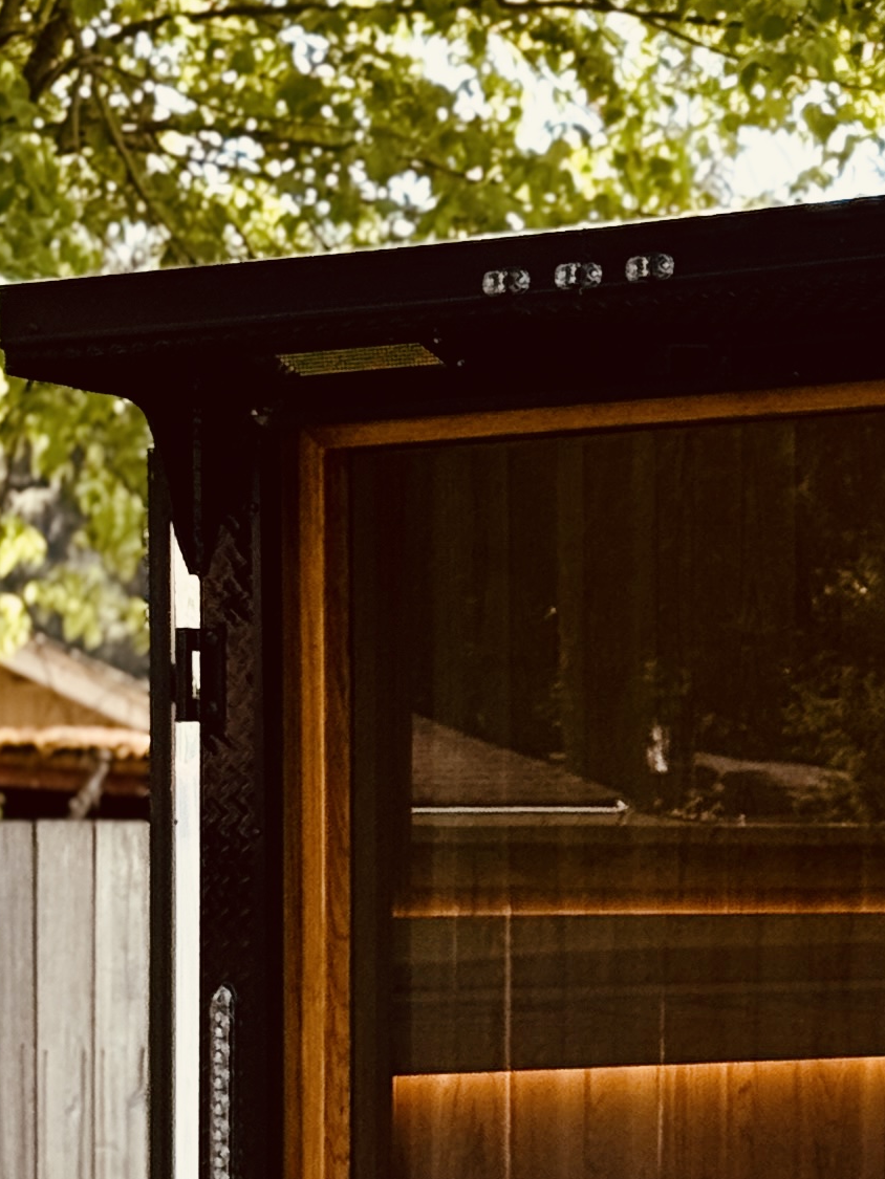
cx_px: 1488
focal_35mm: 172
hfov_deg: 8.4
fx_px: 5862
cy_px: 792
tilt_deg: +1.3
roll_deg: +0.1
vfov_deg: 11.5
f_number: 1.78
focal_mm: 6.76
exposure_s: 1/1575
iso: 64
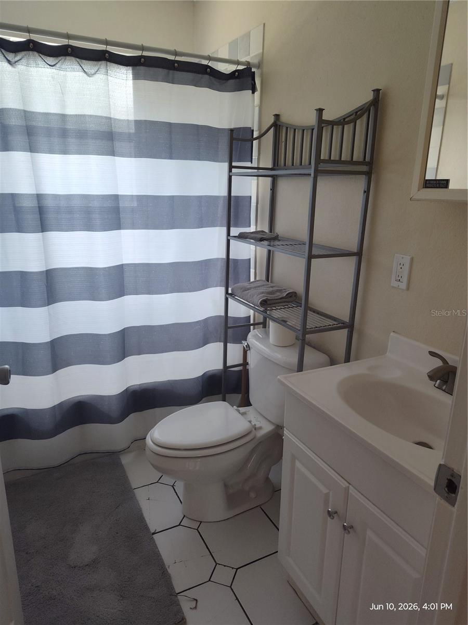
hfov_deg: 58.9
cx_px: 234
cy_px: 312
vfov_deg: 73.9
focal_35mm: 23
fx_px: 415
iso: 348
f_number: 1.8
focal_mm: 5.56
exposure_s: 1/120
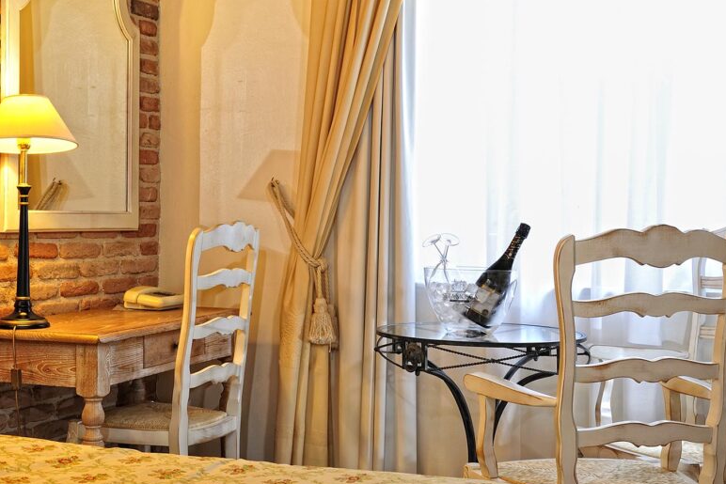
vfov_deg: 22.2
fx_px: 1230
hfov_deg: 32.7
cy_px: 200
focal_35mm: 61
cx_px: 256
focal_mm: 46
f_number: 13
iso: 200
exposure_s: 1.3
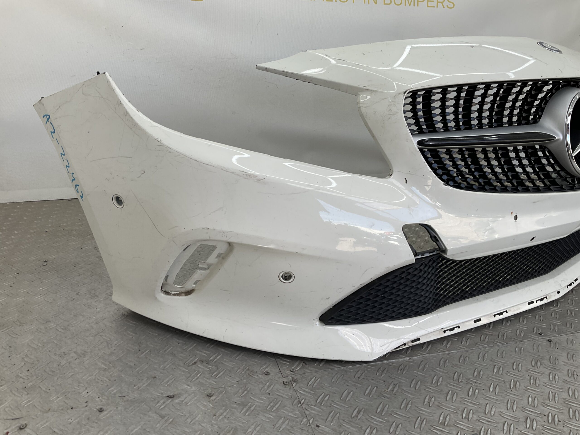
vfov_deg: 48.2
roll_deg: -6.2
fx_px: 486
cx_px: 290
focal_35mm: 29
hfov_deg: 61.7
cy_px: 218
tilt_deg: -20.6
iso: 16
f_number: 1.8
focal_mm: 3
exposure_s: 1/186
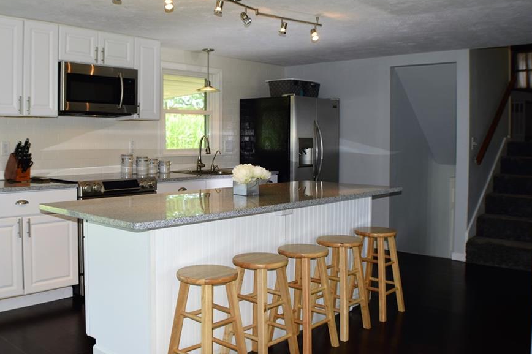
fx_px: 679
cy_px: 151
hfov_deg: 42.6
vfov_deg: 29.2
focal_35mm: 46
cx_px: 222
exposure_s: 1/60
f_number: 4.5
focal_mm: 26
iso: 200
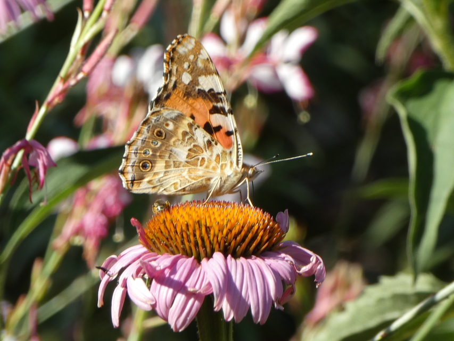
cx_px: 227
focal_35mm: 500
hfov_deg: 4.0
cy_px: 170
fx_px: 6559
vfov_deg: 3.0
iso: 80
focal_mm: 89.5
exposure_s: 1/100
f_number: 5.6
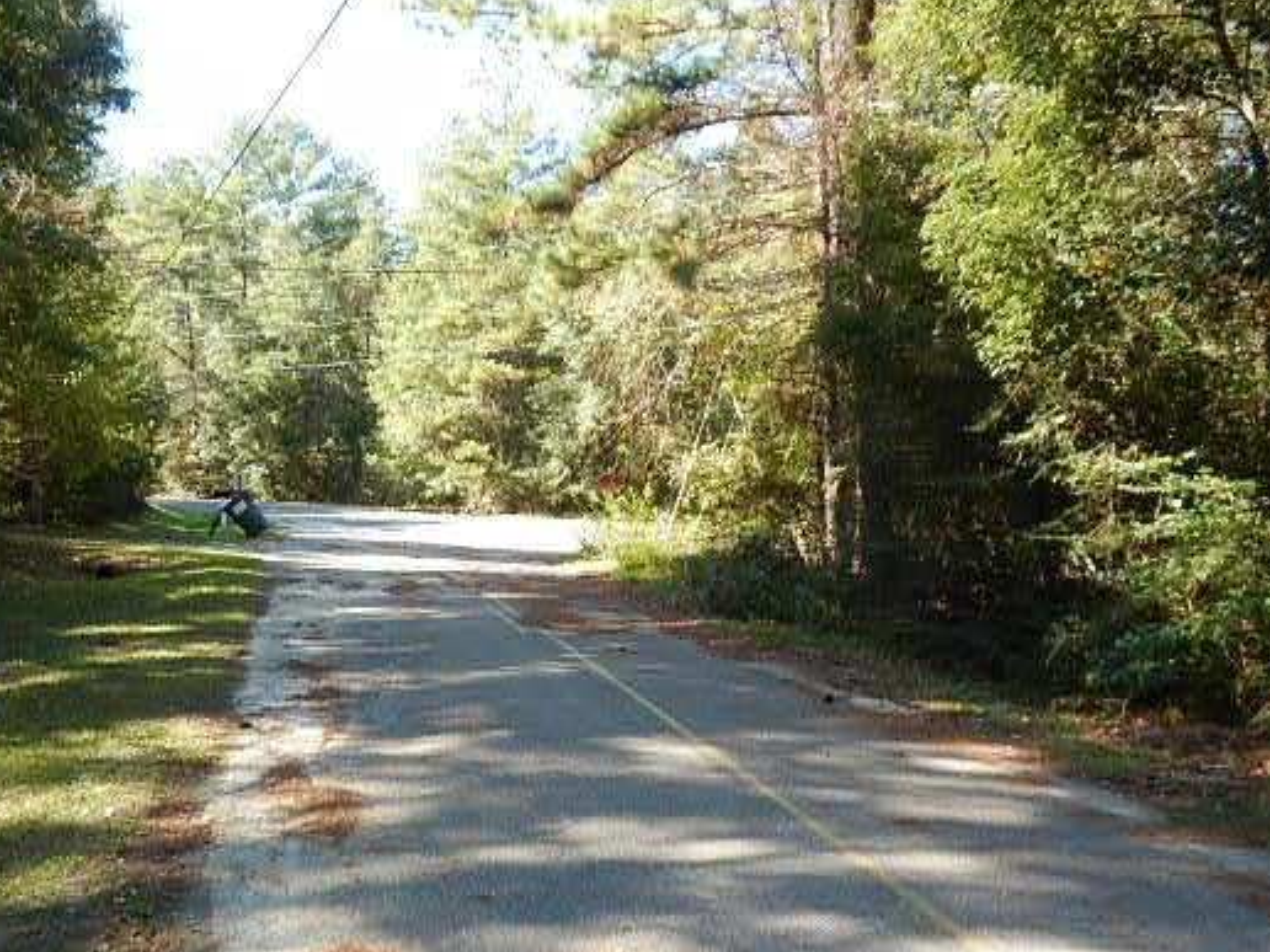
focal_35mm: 31
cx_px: 519
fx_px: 1137
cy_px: 541
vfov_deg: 45.3
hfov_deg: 58.0
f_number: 3.2
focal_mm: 4.5
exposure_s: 1/160
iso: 125
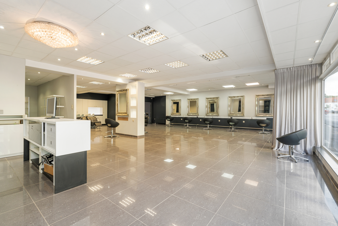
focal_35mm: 16
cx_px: 169
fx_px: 150
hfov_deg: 96.7
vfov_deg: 73.7
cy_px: 113
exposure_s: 1/3
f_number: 11
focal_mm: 16
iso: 250
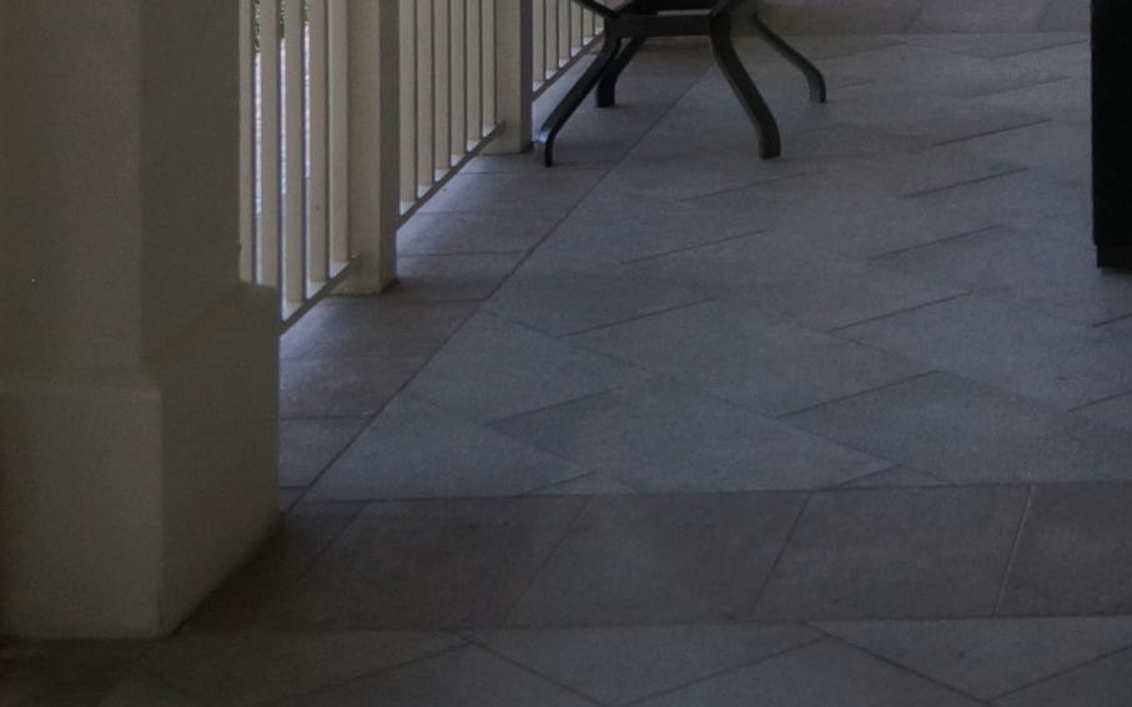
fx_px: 3116
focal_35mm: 101
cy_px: -523
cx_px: 1513
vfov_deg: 12.0
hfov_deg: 18.9
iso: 500
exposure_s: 1/160
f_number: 4
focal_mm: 20
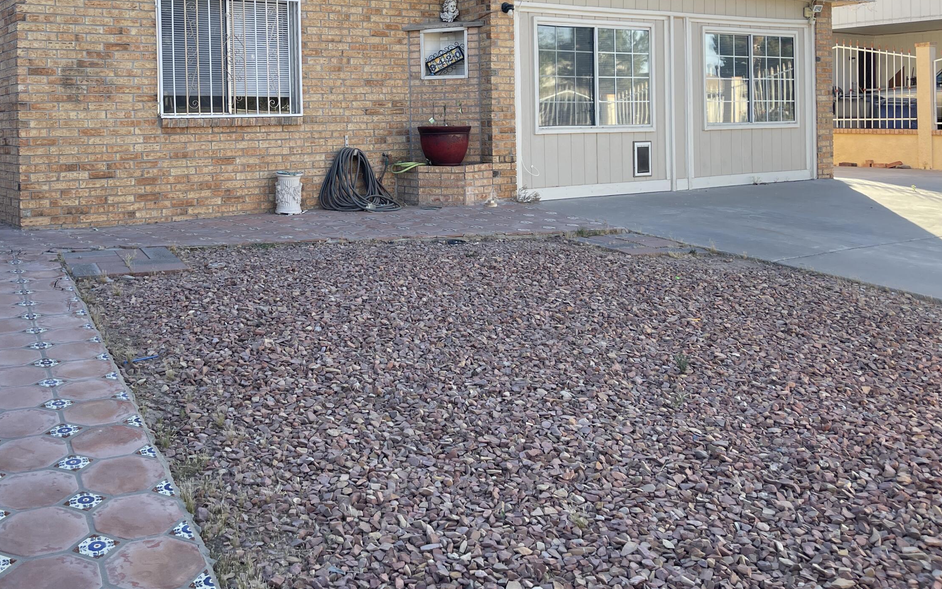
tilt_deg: +0.0
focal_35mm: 37
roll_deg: +0.8
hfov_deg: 52.4
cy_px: 138
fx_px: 950
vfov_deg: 33.7
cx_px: 378
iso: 32
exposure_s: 1/592
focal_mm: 5.1
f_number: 1.6
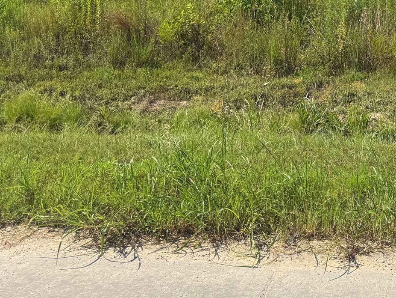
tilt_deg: -3.7
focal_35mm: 53
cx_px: 419
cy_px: -13
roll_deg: -1.0
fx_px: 607
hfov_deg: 32.5
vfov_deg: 25.9
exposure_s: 1/3247
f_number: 1.78
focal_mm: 6.76
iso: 80
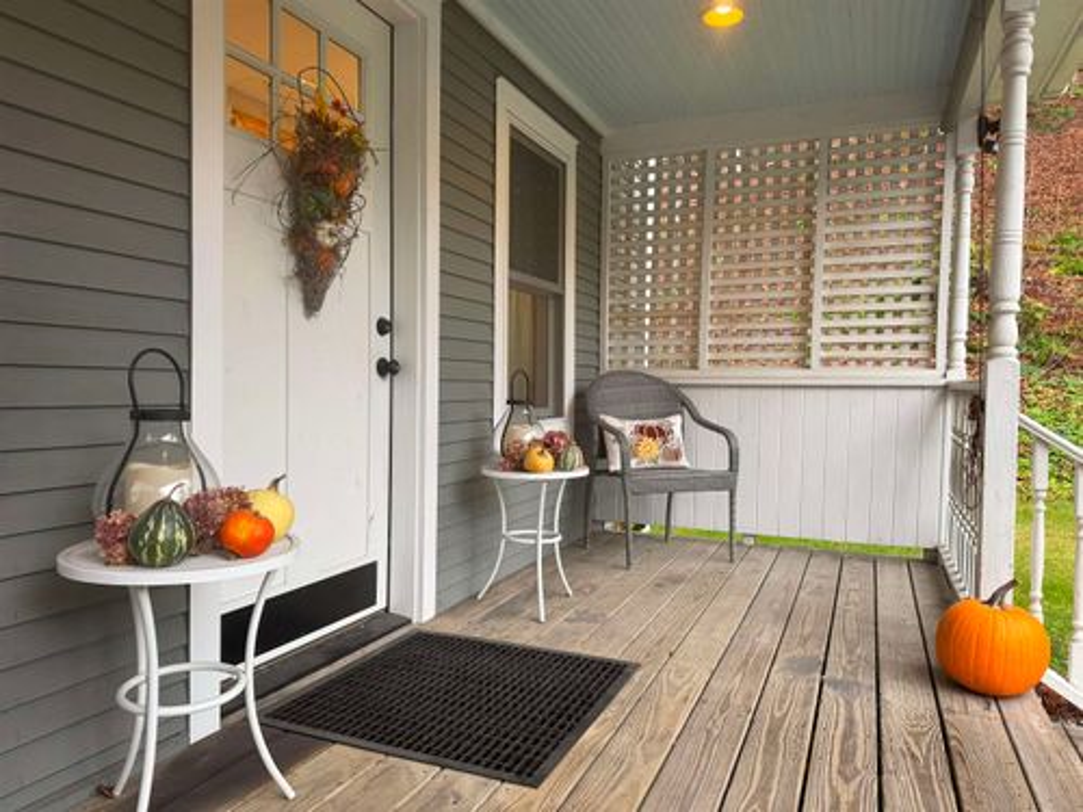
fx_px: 751
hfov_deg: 71.6
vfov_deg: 56.8
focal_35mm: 24
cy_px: 406
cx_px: 542
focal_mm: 6.76
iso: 250
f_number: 1.78
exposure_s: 1/60
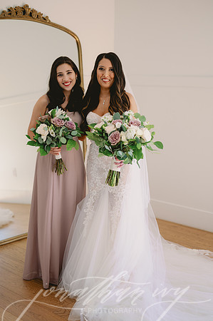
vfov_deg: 39.6
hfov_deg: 26.9
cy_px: 160
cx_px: 106
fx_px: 445
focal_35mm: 50
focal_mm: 50
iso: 320
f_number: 2
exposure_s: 1/320
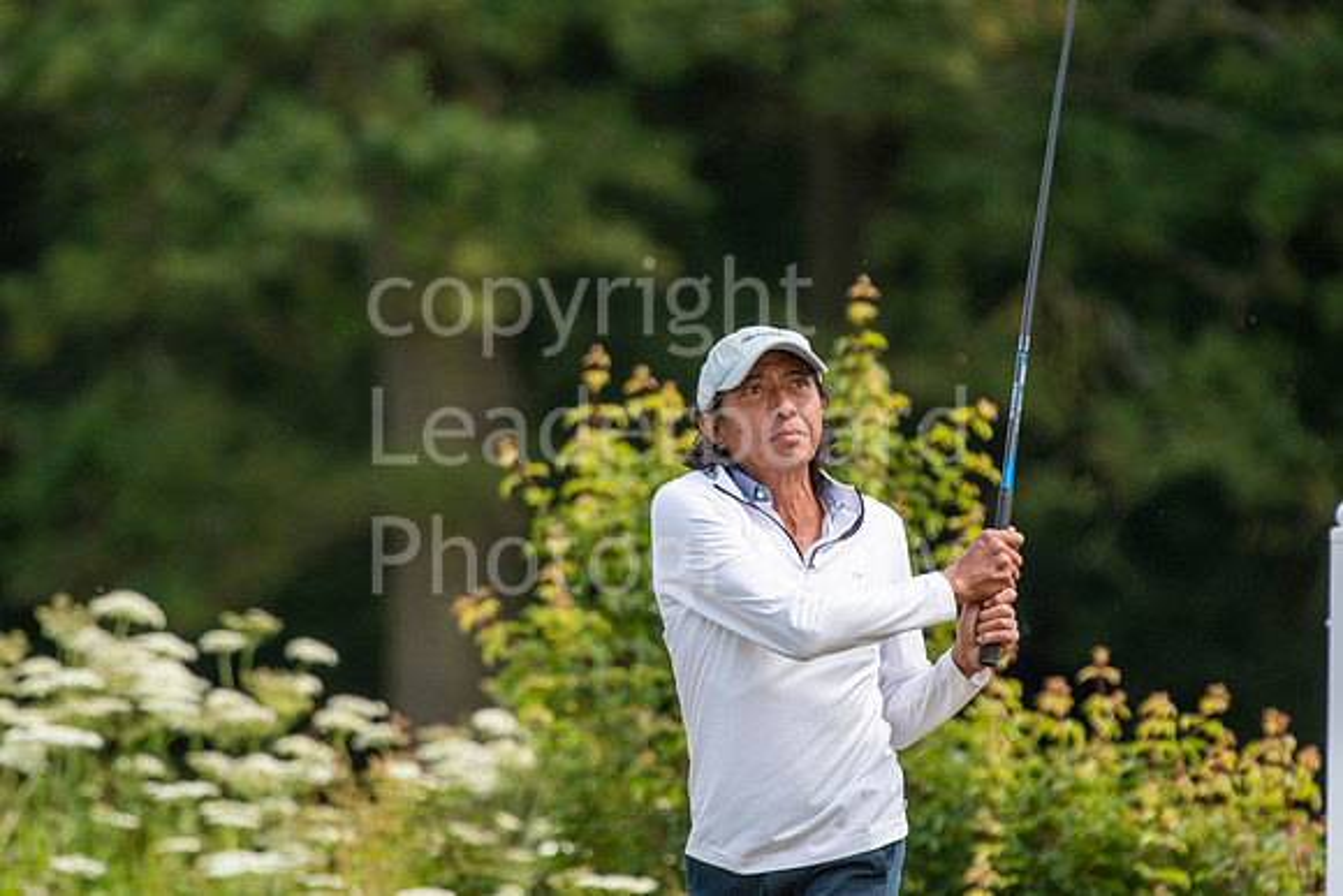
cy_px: 448
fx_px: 22947
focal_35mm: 615
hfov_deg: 3.4
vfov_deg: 2.2
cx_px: 672
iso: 640
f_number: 5.6
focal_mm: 410
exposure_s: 1/1250
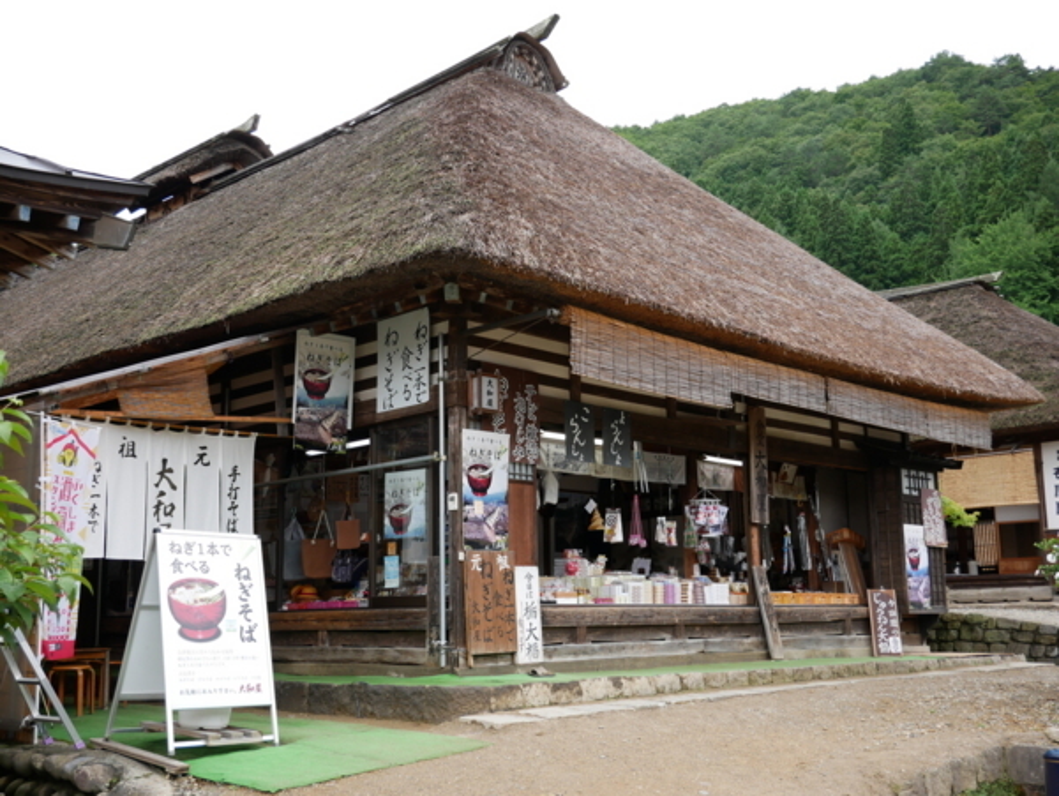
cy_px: 398
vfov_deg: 39.7
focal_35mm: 36
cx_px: 530
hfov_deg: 51.3
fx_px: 1102
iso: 200
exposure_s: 1/160
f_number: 5
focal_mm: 18
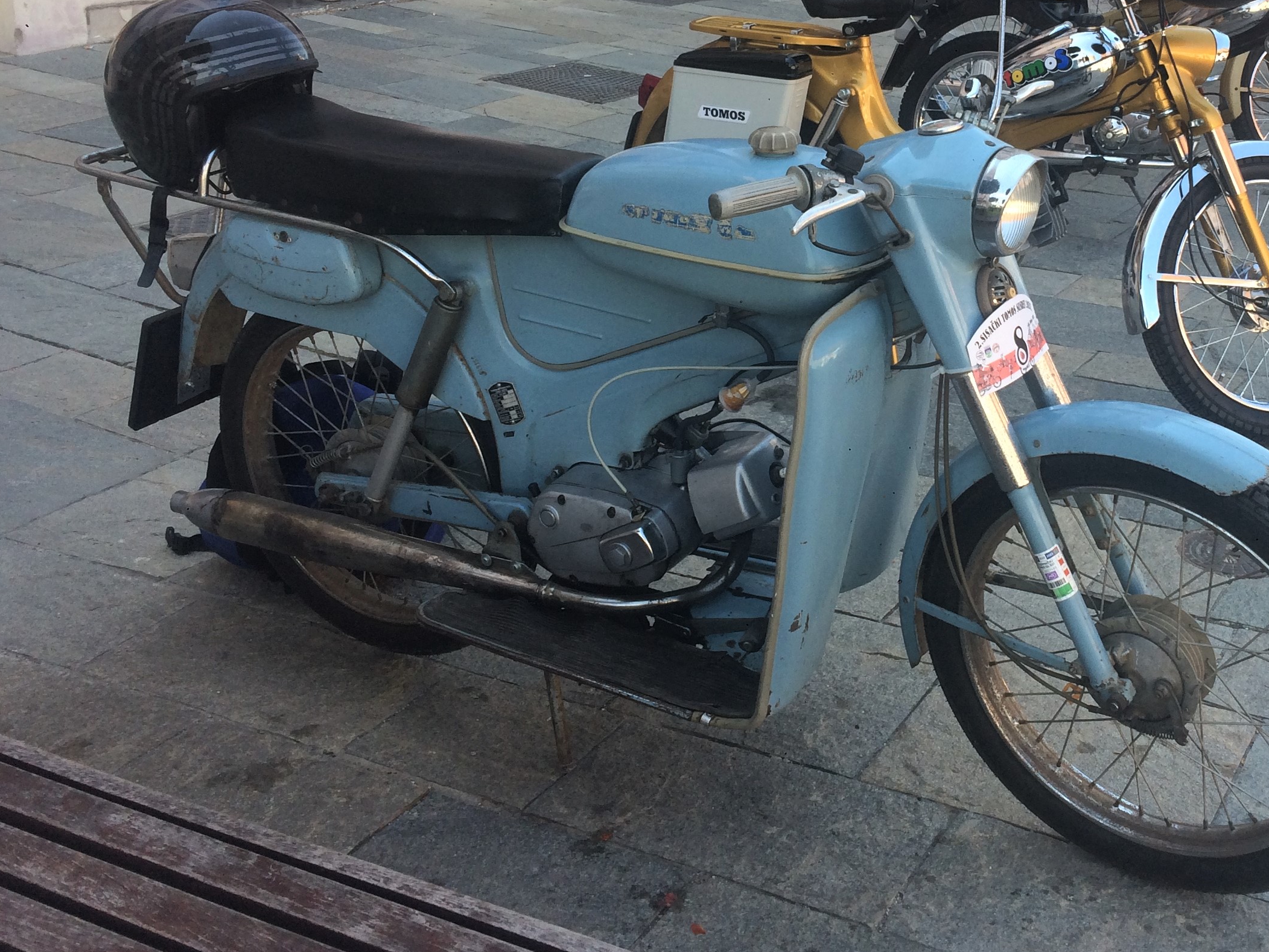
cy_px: 271
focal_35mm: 45
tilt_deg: -16.1
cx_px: 867
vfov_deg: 31.8
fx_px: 1650
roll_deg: -2.4
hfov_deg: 41.4
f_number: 2.2
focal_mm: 4.15
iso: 32
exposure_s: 1/336
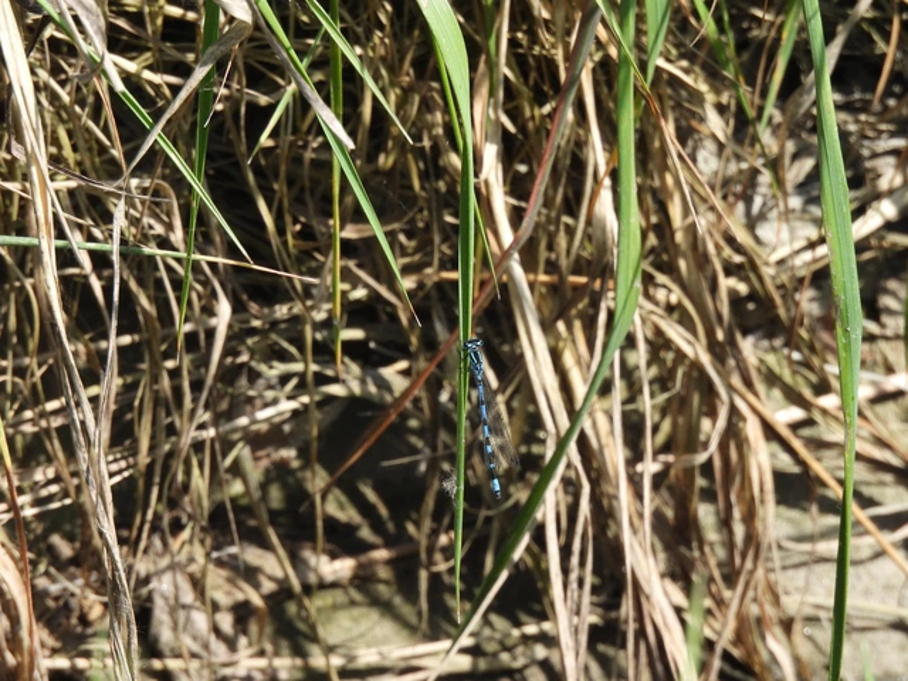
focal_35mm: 850
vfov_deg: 1.7
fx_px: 22296
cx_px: 454
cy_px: 340
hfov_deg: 2.3
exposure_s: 1/250
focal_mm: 152
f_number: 6.3
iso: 100
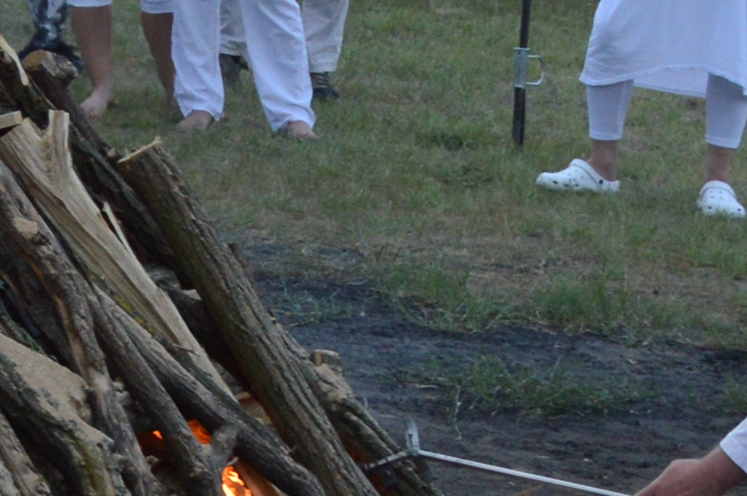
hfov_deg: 9.4
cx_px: -816
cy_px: -305
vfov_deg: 6.7
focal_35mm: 202
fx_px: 4187
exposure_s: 1/125
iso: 360
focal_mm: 22
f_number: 5.6
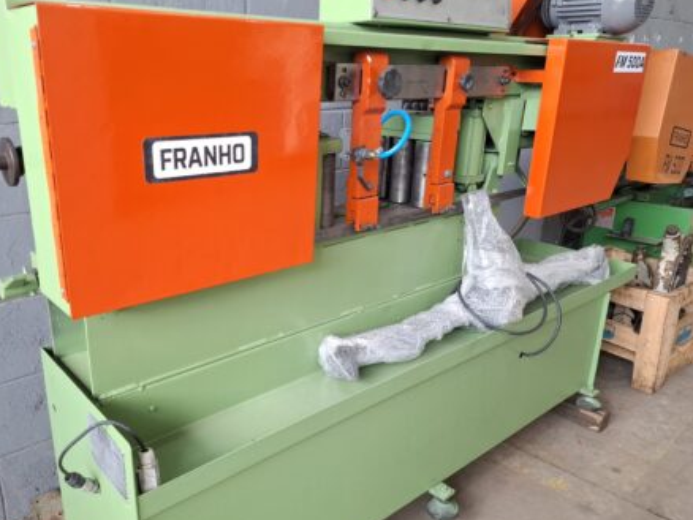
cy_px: 275
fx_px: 561
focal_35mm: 28
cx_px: 281
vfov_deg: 49.8
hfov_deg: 62.9
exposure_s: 1/60
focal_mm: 5.54
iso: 200
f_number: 1.8
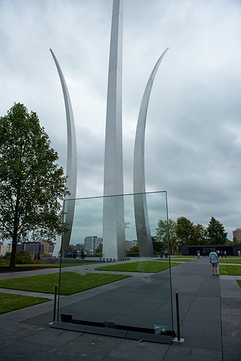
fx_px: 241
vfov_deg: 73.7
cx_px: 120
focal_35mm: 24
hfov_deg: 53.1
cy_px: 180
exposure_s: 1/1600
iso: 200
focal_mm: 24
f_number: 5
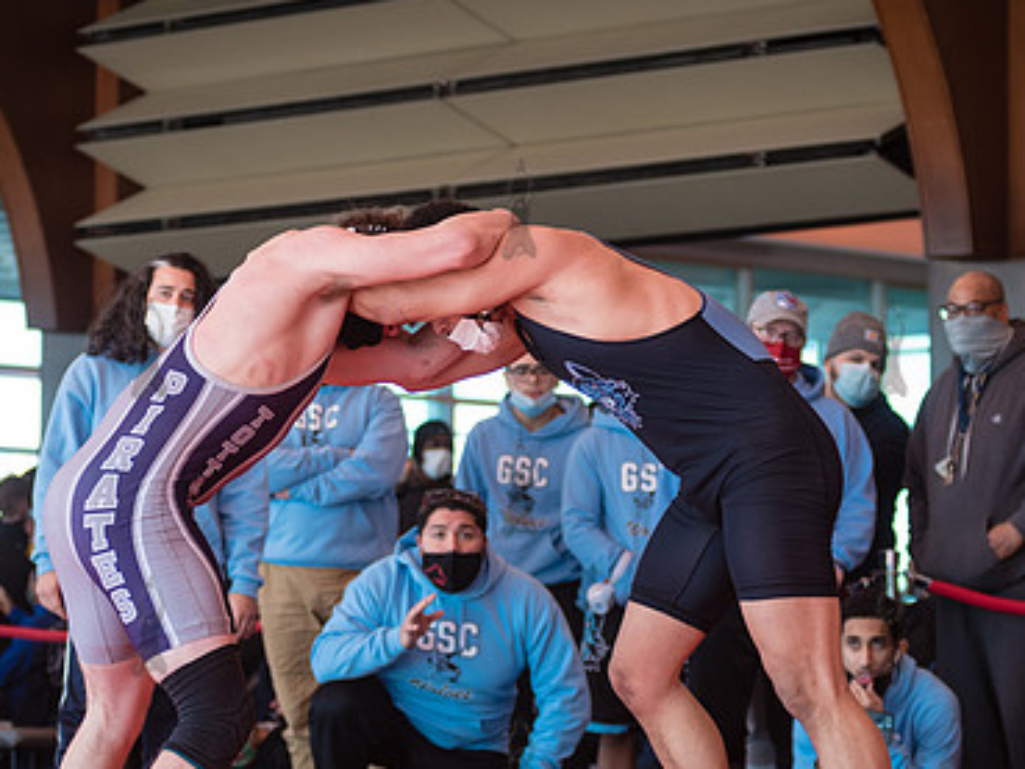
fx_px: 4295
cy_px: 426
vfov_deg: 10.2
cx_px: 507
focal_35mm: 145
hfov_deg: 13.6
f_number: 3.5
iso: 400
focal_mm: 80
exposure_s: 1/400
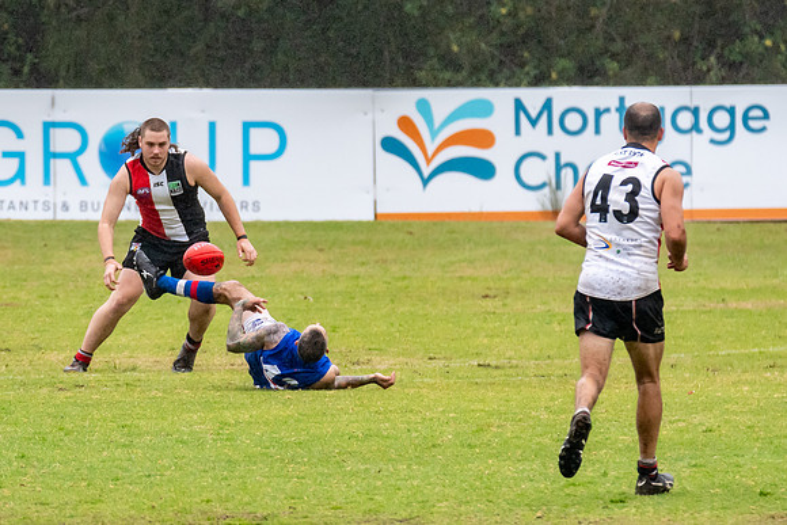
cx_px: 222
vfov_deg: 1.6
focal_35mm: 886
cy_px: 223
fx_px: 19372
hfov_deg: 2.3
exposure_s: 1/2500
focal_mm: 400
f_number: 7.1
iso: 1250
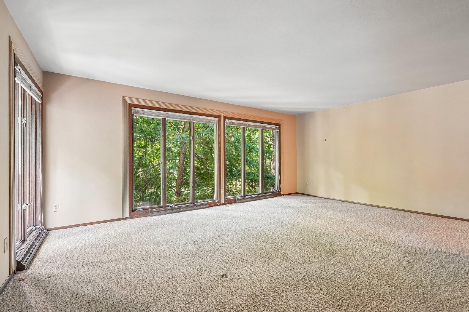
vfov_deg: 73.7
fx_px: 208
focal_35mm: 16
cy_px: 156
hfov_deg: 96.7
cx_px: 234
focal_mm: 16
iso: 320
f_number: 6.3
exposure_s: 1/3.33
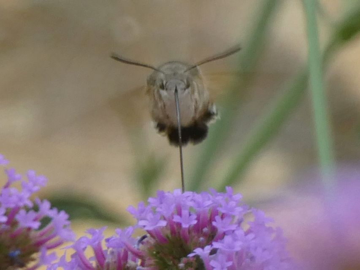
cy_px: 135
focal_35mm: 440
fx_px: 4577
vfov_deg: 3.4
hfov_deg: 4.5
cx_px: 180
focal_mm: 78.8
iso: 160
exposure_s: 1/100
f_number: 5.6
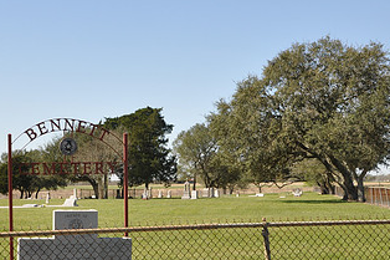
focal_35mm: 72
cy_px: 197
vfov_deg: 18.8
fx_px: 780
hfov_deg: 27.7
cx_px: 94
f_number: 11
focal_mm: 26
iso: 200
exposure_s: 1/125
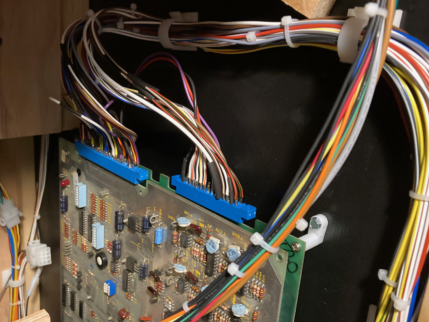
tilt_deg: -17.3
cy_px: 161
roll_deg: -4.4
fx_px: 409
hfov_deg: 55.2
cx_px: 193
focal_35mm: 33
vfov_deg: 43.0
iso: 500
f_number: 1.8
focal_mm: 3.99
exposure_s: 1/25
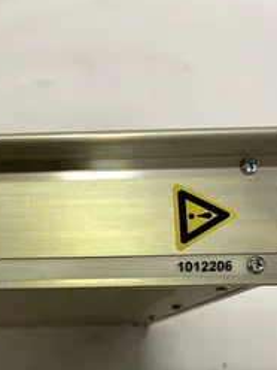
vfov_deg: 42.9
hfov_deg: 33.4
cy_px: 291
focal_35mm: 42
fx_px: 448
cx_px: 58
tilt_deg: -59.9
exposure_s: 1/60
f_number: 1.6
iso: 160
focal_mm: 4.2
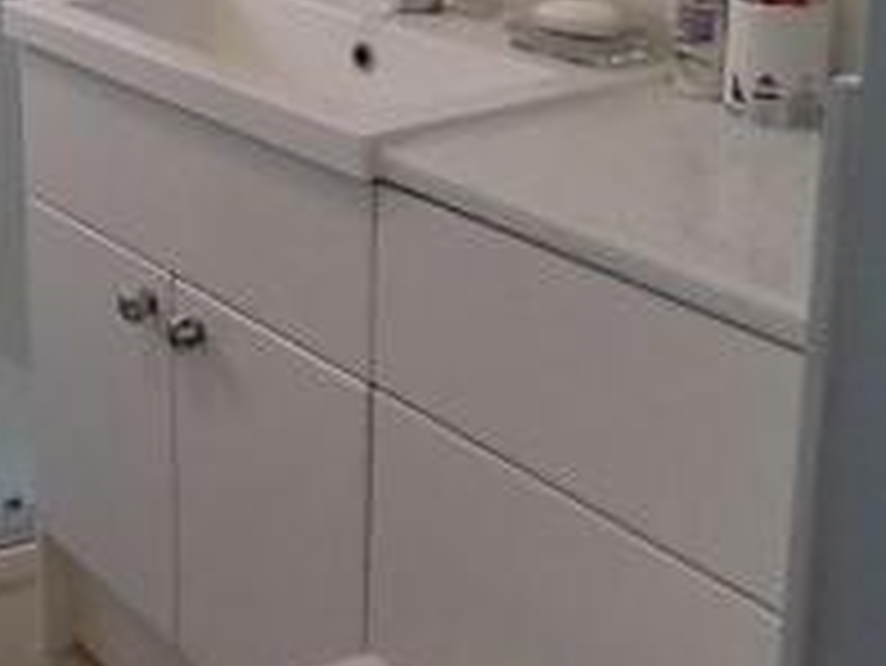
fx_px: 1742
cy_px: 43
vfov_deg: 21.1
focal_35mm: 68
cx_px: -416
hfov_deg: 23.3
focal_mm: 4
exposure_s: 1/30
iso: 400
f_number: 3.1
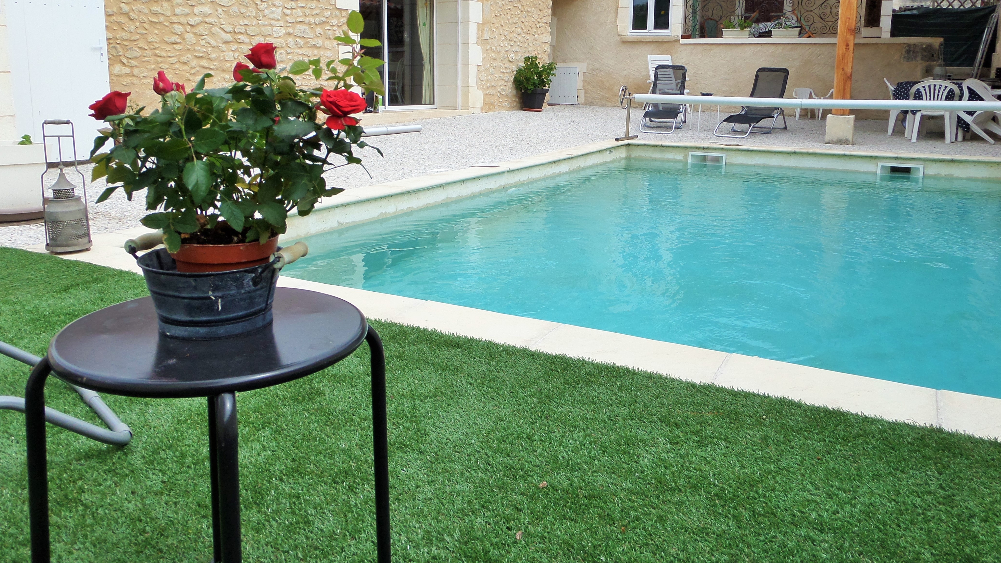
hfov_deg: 69.9
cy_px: 192
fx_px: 717
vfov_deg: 42.4
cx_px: 512
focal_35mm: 27
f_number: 4.2
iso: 80
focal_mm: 4
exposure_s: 1/500
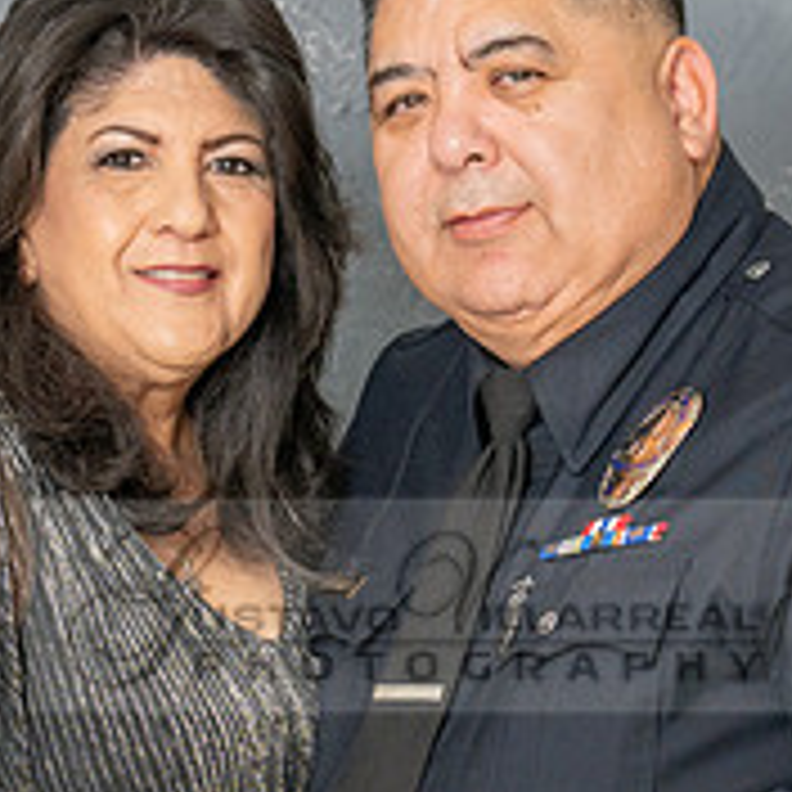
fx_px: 5902
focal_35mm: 228
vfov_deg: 7.7
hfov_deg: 7.7
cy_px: 705
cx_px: 371
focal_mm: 59
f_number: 5.6
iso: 200
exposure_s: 1/200
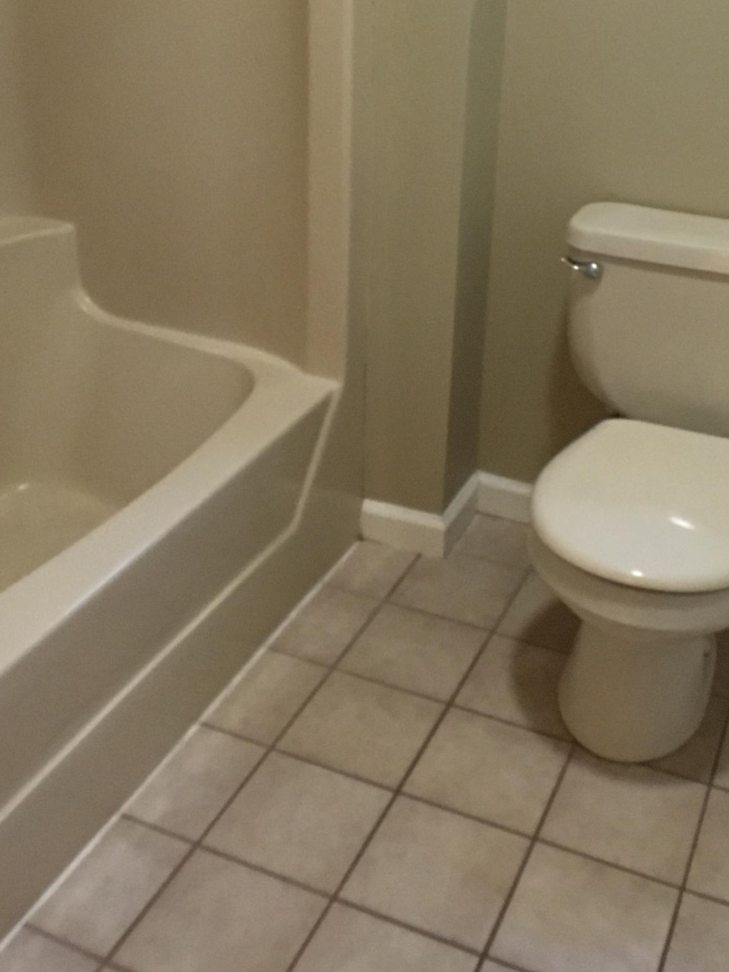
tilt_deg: -25.8
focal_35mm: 57
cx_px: 413
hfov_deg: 25.6
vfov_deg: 33.7
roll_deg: -2.7
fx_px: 1600
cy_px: 404
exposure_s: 1/15
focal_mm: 4.15
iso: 320
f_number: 2.2
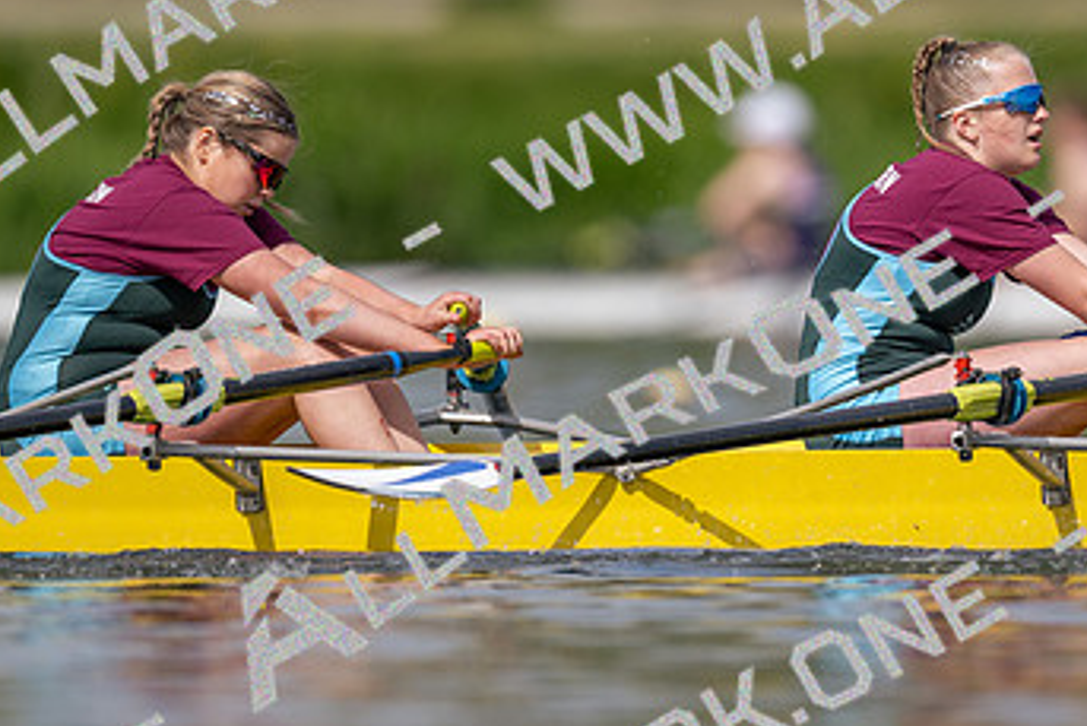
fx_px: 30659
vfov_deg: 1.4
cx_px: 884
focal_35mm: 1015
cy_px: 220
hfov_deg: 2.0
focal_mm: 600
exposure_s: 1/2500
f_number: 4
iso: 220
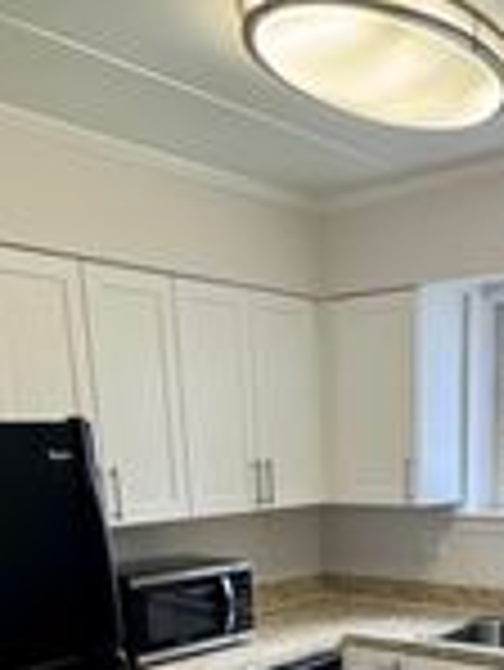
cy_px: 710
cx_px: 374
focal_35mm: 45
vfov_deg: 36.5
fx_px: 872
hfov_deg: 31.7
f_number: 2.2
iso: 250
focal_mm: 2.22
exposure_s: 1/120
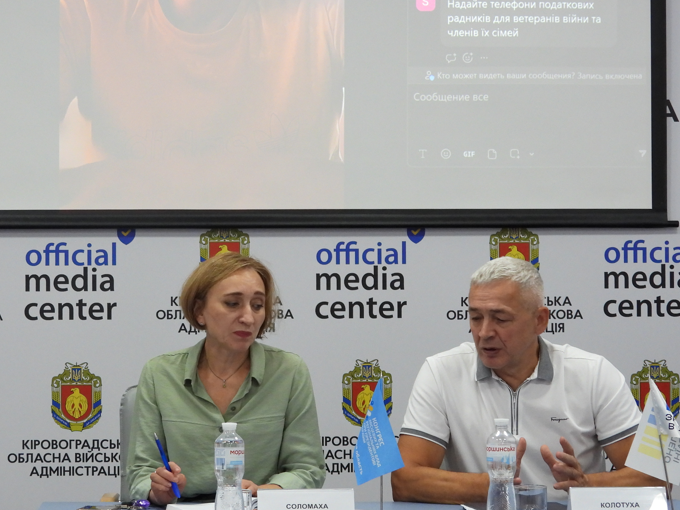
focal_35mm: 130
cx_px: 276
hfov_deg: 15.2
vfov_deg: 11.4
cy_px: 188
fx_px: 2554
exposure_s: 1/50
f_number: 4
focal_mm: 15.2
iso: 400
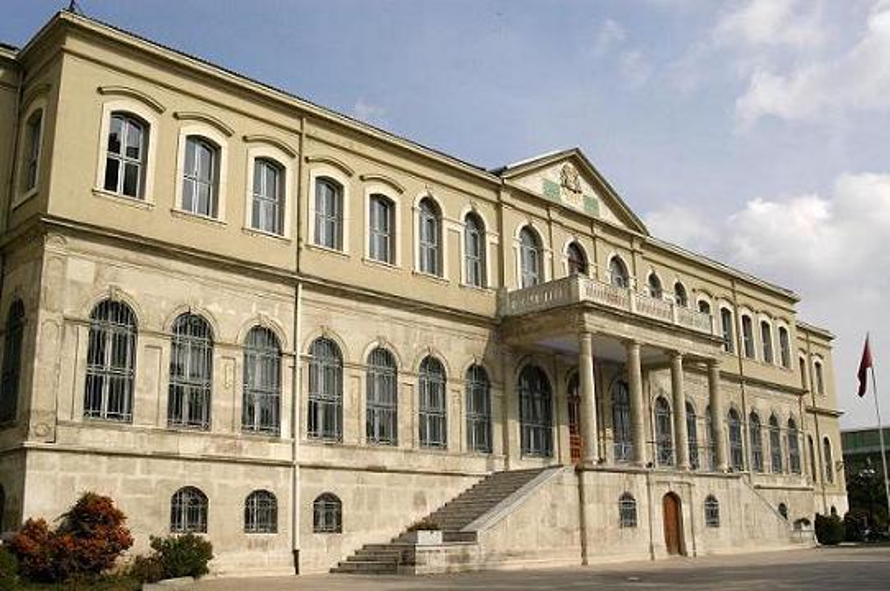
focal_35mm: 36
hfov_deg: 53.2
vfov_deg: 36.8
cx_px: 445
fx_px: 889
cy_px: 296
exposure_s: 1/750
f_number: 14
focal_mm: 24
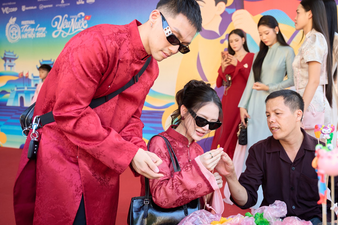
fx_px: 349
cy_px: 117
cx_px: 204
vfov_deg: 35.8
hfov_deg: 51.4
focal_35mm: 37
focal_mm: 29.1
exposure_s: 1/200
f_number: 2.8
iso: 400
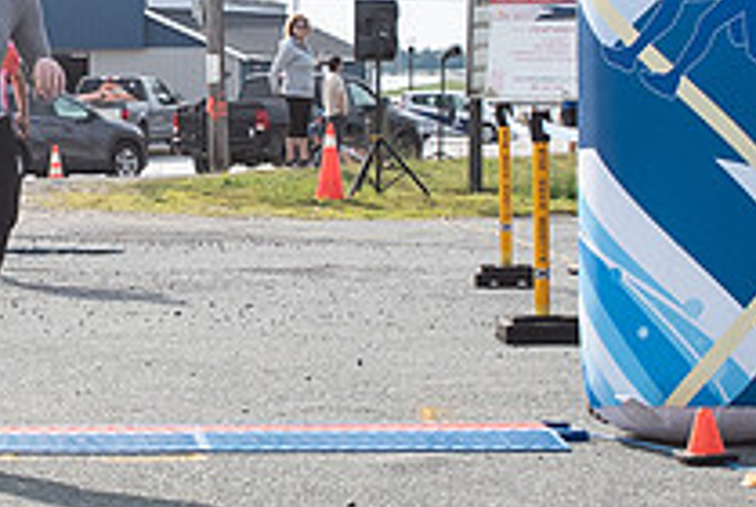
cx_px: -16
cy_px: 70
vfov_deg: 8.1
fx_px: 3575
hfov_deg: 11.9
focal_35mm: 170
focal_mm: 31
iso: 800
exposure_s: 1/3200
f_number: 4
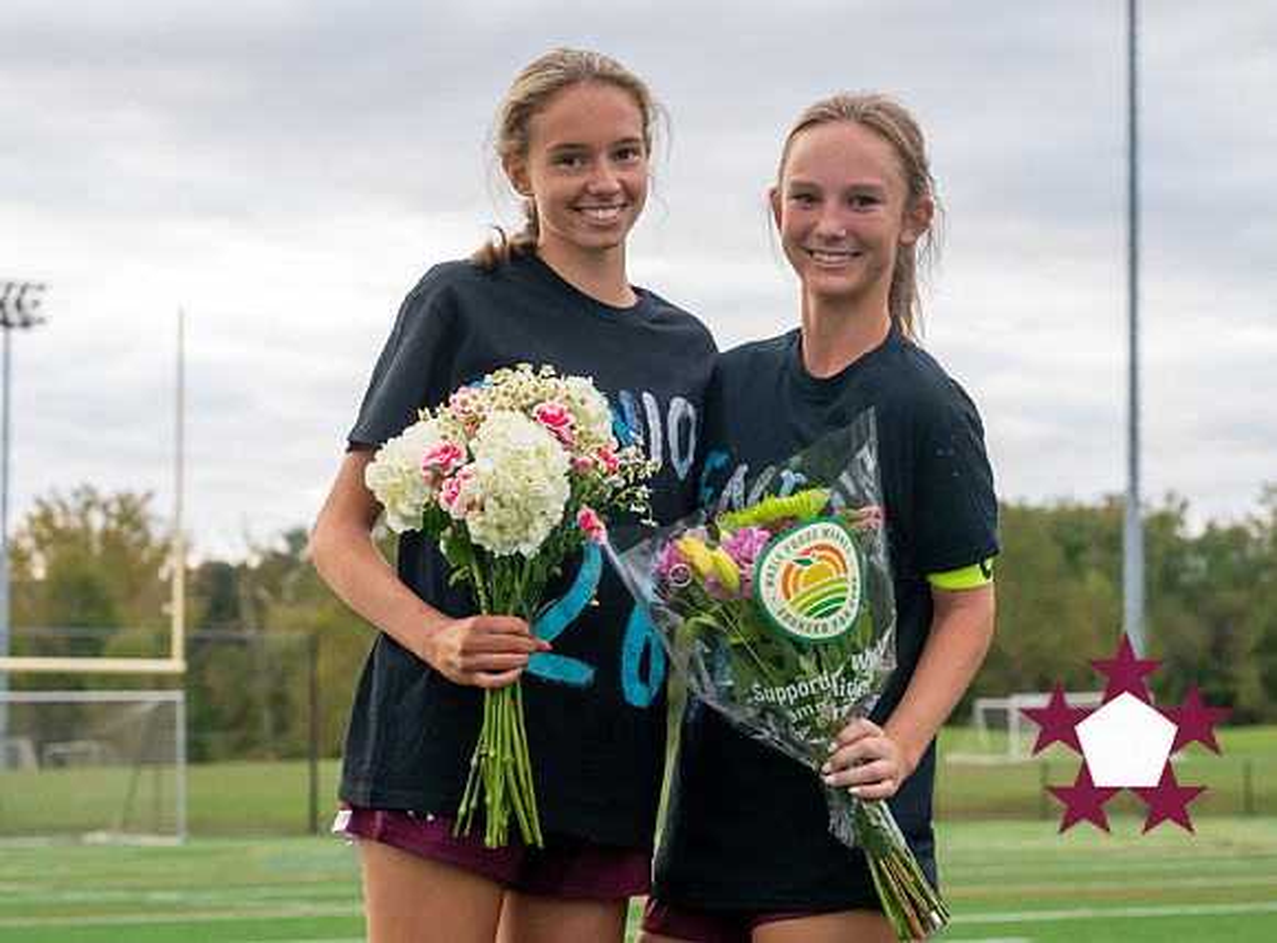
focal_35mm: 92
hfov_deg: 21.5
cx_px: 797
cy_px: 433
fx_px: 3363
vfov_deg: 15.9
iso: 3600
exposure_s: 1/800
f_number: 5.6
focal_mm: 70
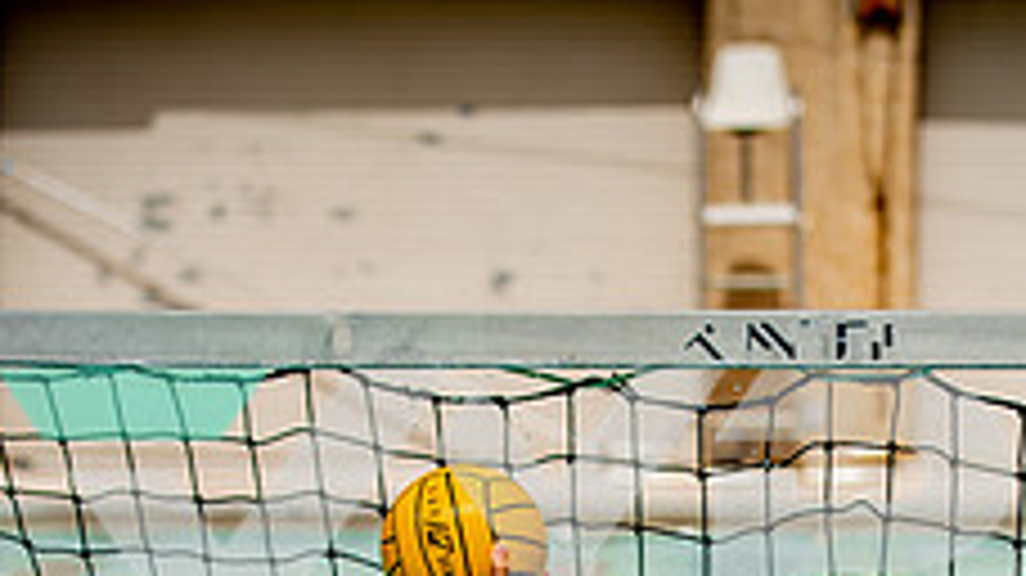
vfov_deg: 5.7
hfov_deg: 10.2
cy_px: 828
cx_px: 670
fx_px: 5738
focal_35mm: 211
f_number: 3.5
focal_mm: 102
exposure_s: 1/1250
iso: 50
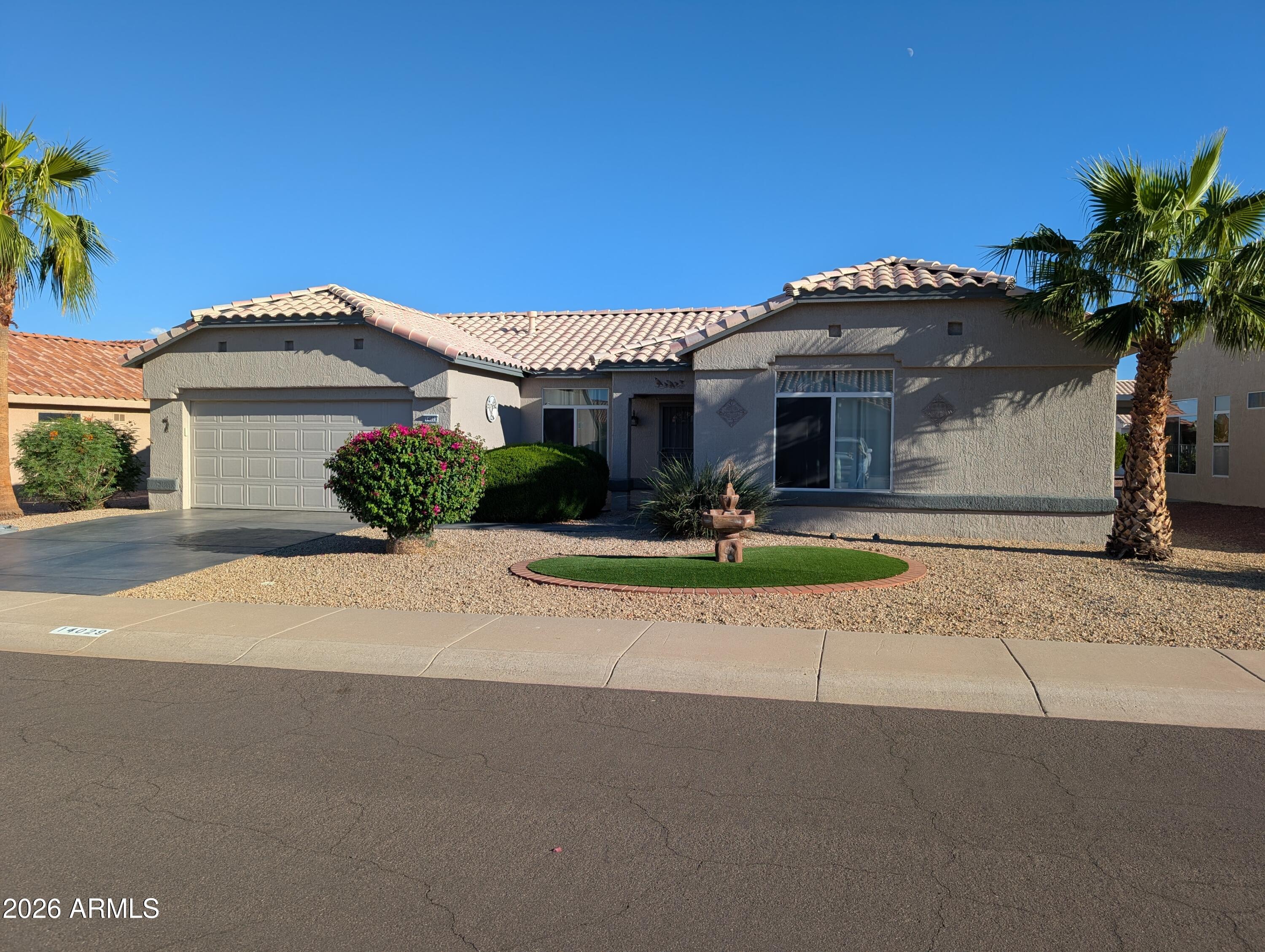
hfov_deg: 71.5
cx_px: 632
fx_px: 878
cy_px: 476
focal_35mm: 24
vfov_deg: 56.9
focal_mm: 6.9
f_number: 1.68
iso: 20
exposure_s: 1/1193
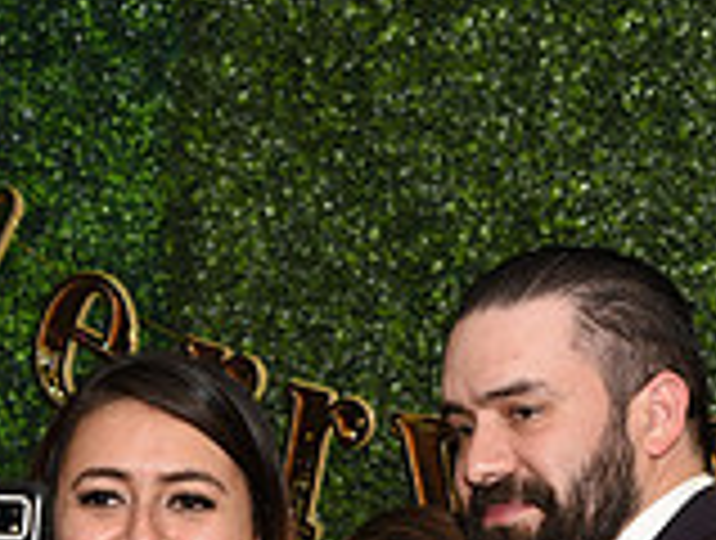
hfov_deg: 13.4
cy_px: 830
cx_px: 302
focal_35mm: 147
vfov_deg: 9.8
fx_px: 3047
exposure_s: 1/60
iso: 100
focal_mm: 42
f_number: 4
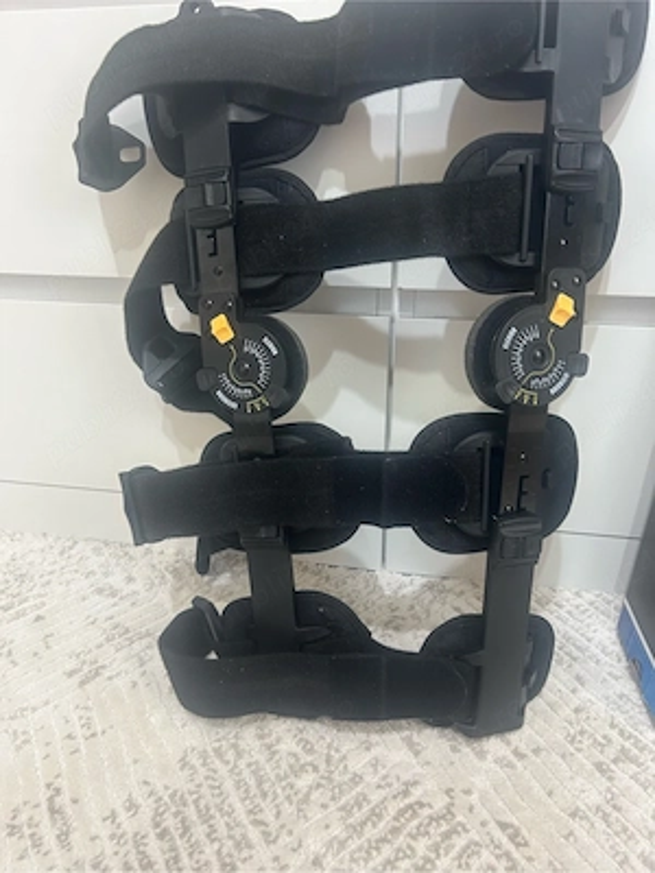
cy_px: 436
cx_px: 328
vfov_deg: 67.3
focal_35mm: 26
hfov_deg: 53.1
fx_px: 656
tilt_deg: -30.5
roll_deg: +2.7
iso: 160
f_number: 1.5
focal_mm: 5.7
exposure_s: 1/50
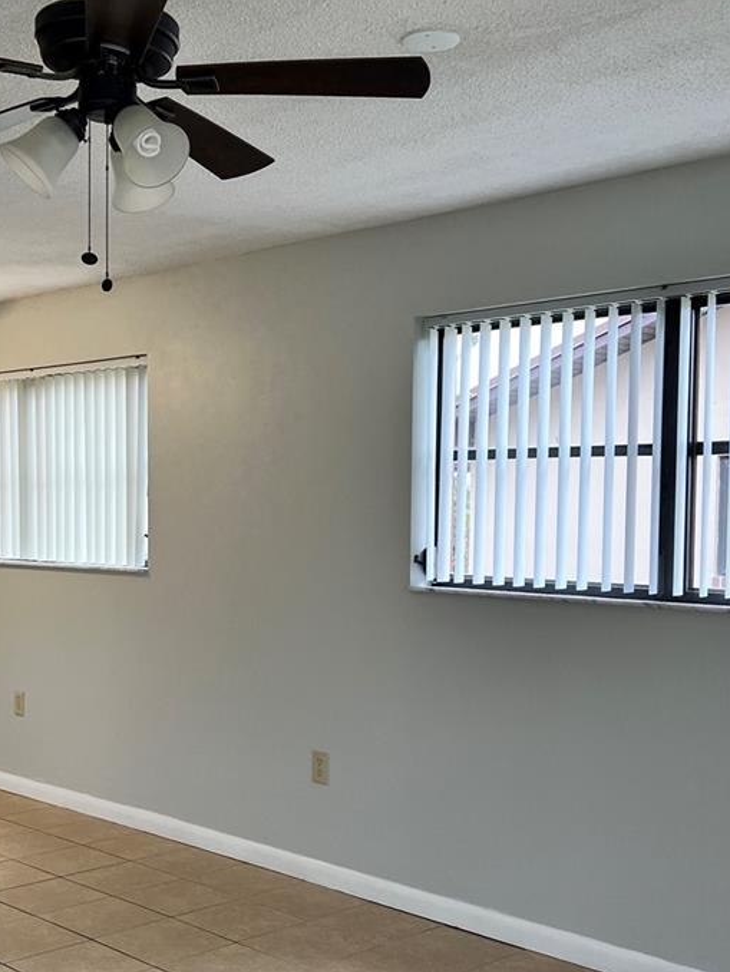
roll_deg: -1.2
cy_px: 549
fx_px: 1293
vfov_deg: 41.1
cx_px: 287
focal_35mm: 46
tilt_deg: -2.5
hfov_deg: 31.4
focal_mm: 5.7
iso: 64
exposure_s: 1/120
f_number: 1.5
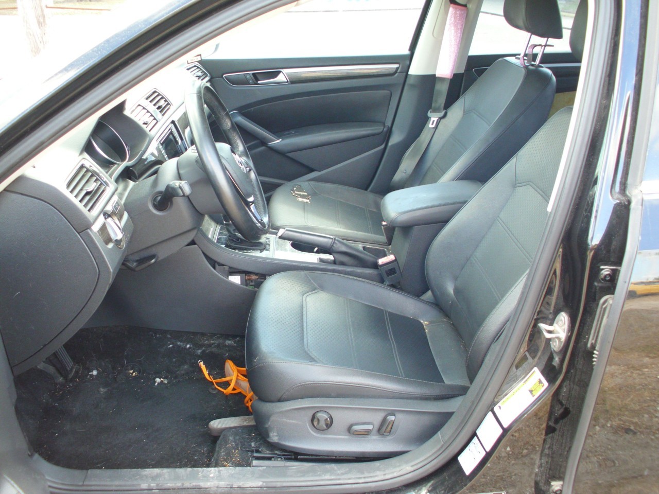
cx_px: 330
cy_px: 247
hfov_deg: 49.0
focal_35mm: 38
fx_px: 723
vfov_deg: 37.7
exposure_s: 1/60
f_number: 2.9
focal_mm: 6.3
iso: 200
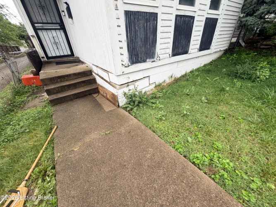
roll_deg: +4.4
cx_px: 138
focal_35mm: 14
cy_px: 104
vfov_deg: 85.7
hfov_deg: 102.1
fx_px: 112
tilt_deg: -25.9
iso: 40
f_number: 2.2
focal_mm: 2.22
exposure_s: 1/126
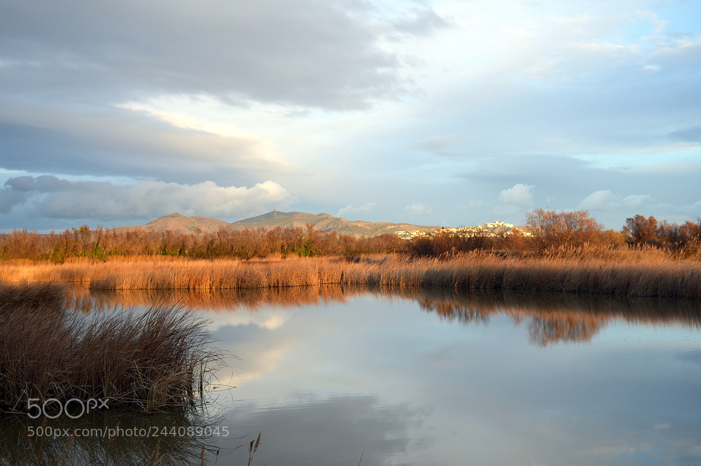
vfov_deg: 28.0
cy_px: 233
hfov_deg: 41.1
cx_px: 350
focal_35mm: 48
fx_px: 934
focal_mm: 32
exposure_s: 1/125
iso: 140
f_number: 5.6
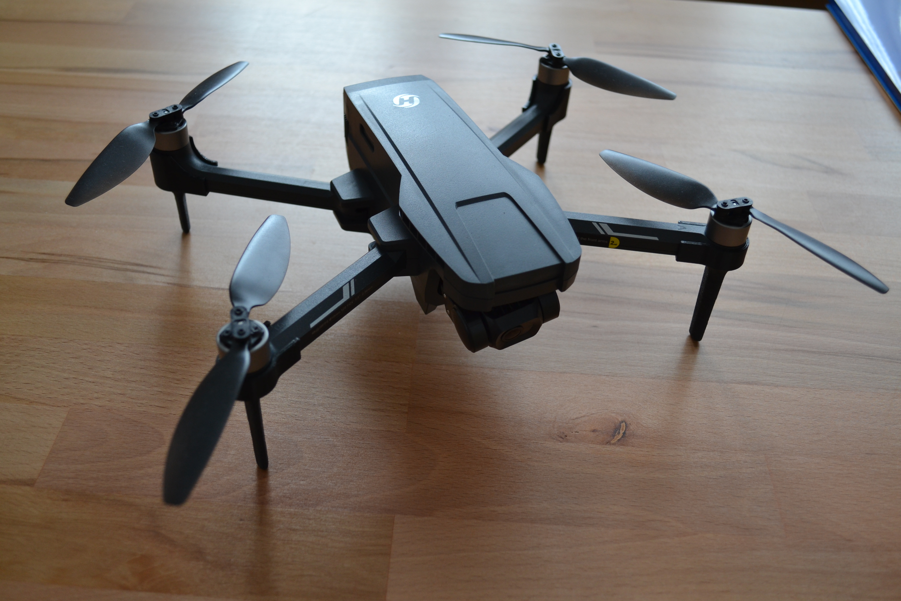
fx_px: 901
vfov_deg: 36.9
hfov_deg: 53.1
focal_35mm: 36
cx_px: 450
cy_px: 300
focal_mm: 24
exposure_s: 1/30
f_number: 4
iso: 400
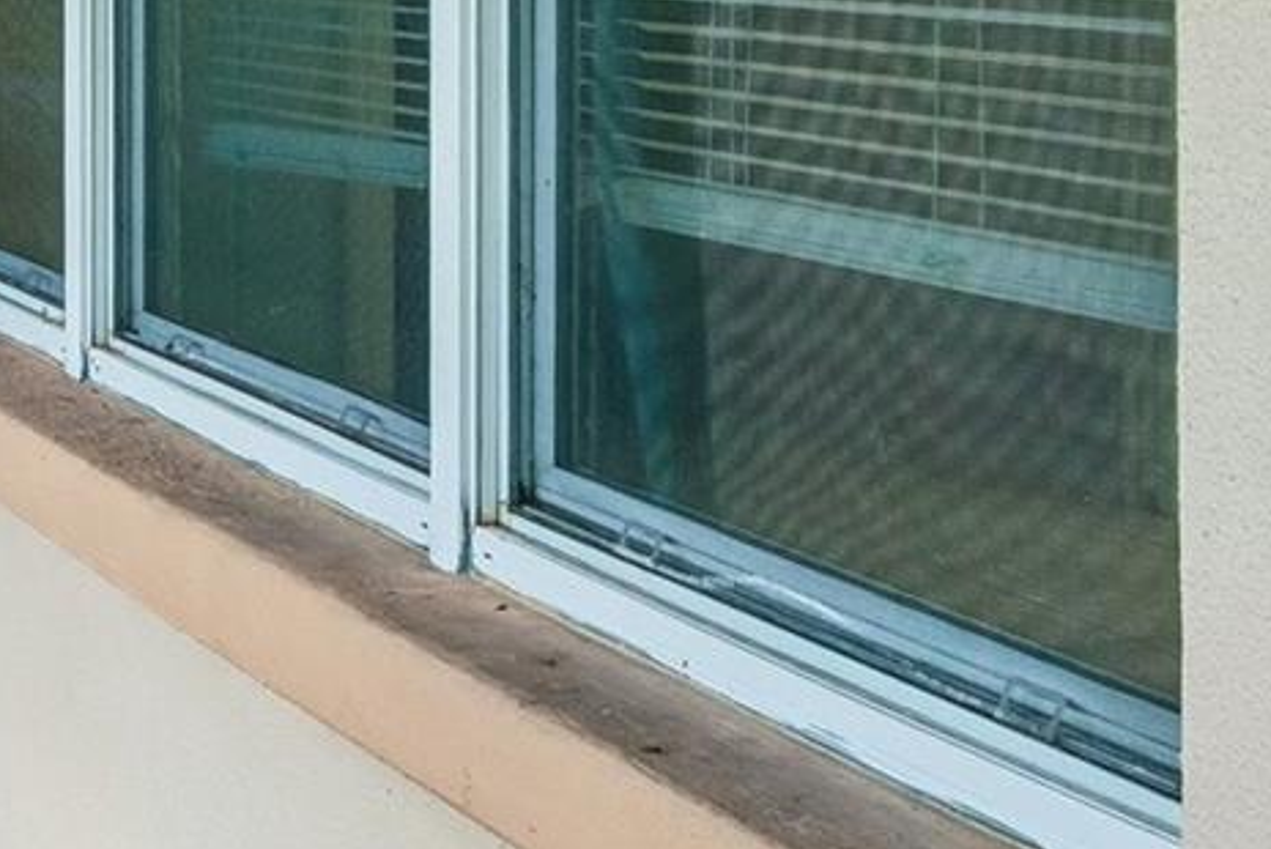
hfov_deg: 18.6
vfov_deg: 14.4
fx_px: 3285
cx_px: -778
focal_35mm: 93
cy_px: -96
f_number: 8
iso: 800
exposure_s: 1/15
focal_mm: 18
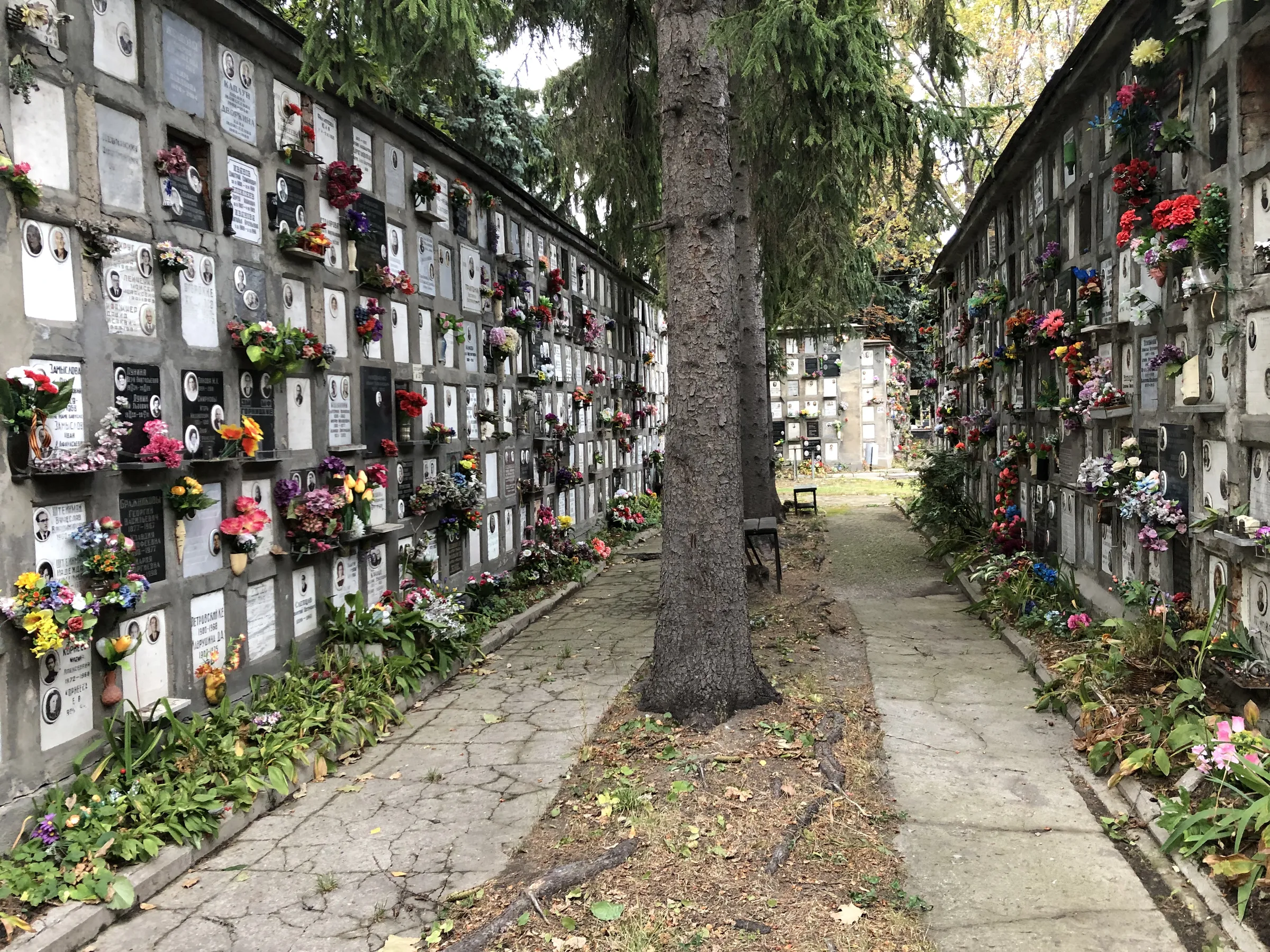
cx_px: 635
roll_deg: +1.2
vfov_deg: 49.7
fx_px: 1027
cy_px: 476
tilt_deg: -0.6
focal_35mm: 28
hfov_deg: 63.4
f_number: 1.8
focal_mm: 4
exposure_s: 1/30
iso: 32
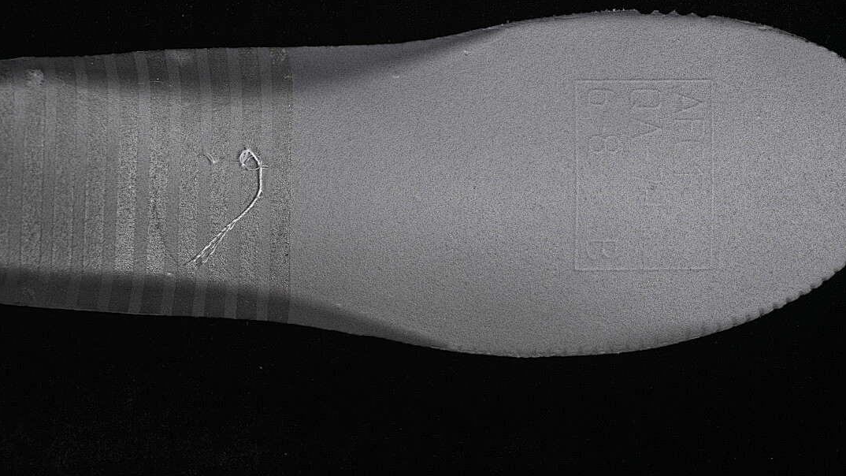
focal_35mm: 79
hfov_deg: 26.9
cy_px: 193
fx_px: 1772
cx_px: 424
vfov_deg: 15.3
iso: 160
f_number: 7.1
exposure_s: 1/60
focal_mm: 50
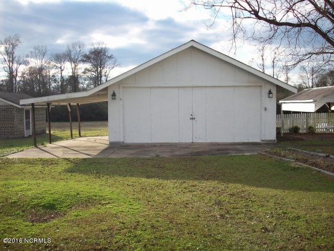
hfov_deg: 50.1
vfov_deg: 38.7
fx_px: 357
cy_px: 126
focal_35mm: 37
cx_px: 167
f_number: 2.8
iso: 80
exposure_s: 1/532
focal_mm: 6.2
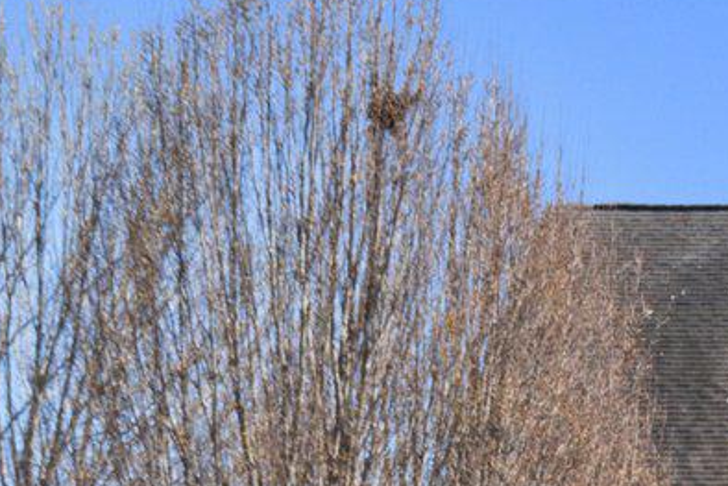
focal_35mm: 182
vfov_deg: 7.2
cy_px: 1027
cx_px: 1109
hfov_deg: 10.9
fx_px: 3682
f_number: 13
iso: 250
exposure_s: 1/250
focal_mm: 35
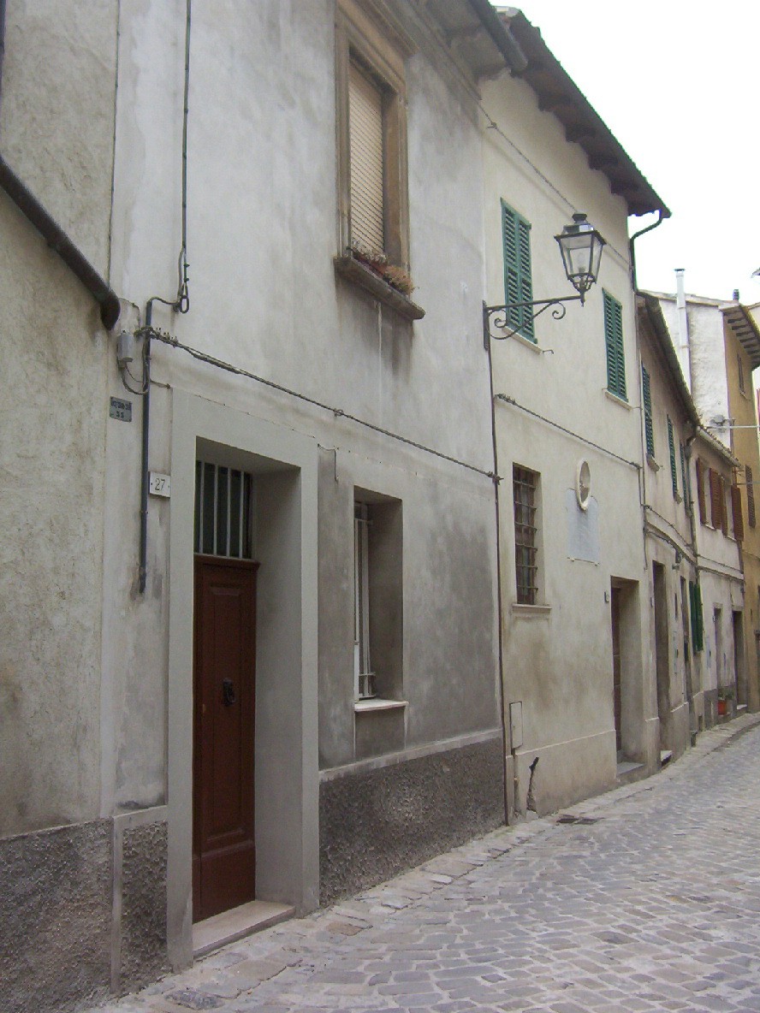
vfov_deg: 51.4
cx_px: 380
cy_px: 506
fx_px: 1054
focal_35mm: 36
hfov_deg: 39.7
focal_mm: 5.54
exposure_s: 1/589
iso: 100
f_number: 2.76
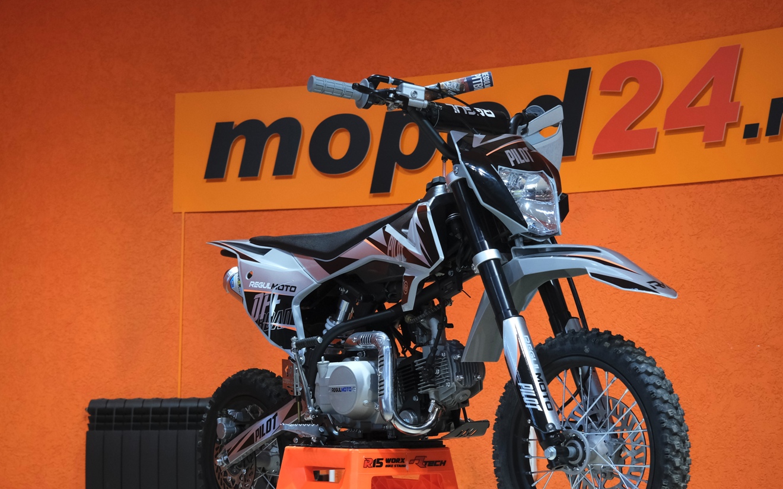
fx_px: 1344
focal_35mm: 63
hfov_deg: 32.5
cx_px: 399
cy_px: 271
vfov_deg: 20.6
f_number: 4
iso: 1600
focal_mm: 34.2
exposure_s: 1/100
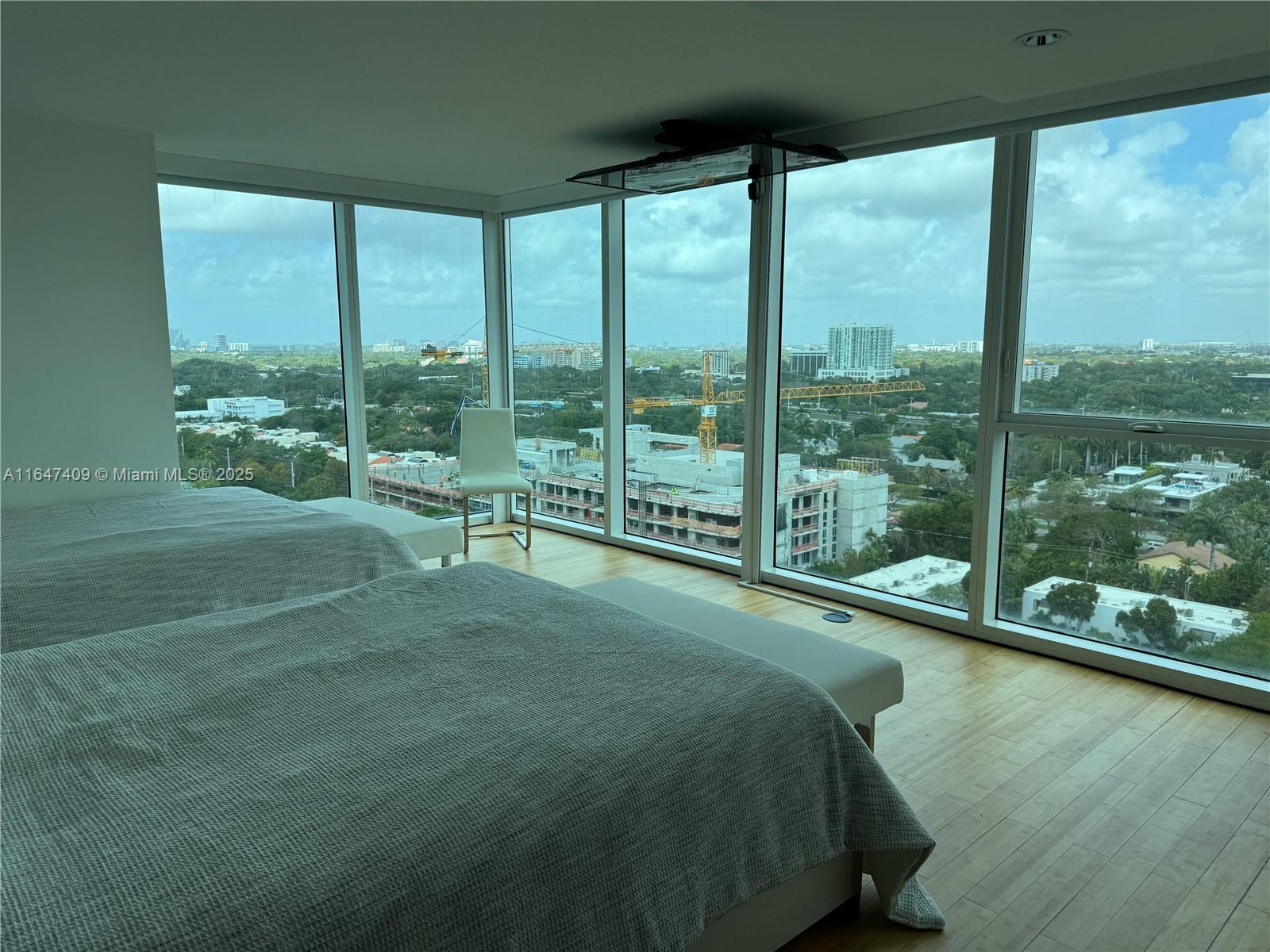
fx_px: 881
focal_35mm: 24
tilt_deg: -9.3
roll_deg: +0.3
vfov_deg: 56.8
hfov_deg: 71.6
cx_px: 635
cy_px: 476
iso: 80
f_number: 1.78
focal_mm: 6.76
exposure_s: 1/2331
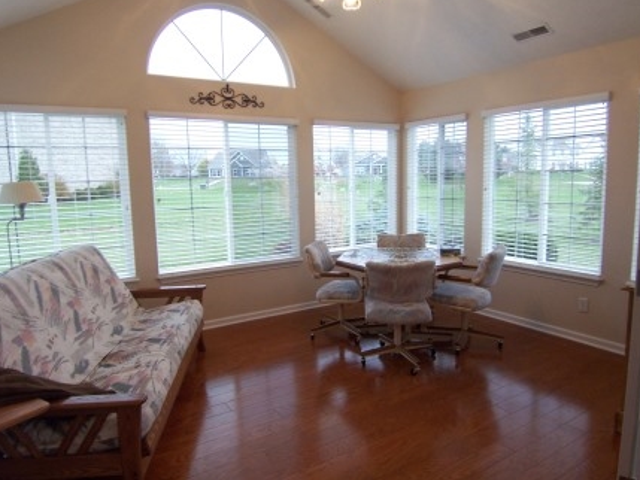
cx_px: 325
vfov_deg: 56.8
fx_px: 444
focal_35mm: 24
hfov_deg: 71.6
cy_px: 233
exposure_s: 1/30
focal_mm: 3.8
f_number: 2.8
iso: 100
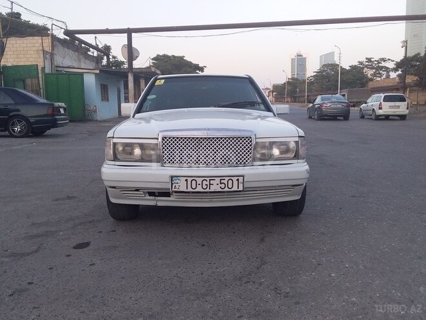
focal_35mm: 31
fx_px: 381
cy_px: 160
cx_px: 213
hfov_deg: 58.4
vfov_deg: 45.4
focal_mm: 3.3
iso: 40
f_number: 2.2
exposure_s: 1/107
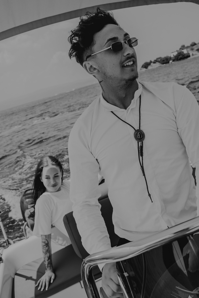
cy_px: 149
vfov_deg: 54.4
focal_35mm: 35
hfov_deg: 37.9
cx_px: 100
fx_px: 290
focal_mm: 35
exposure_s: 1/250
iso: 160
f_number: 8
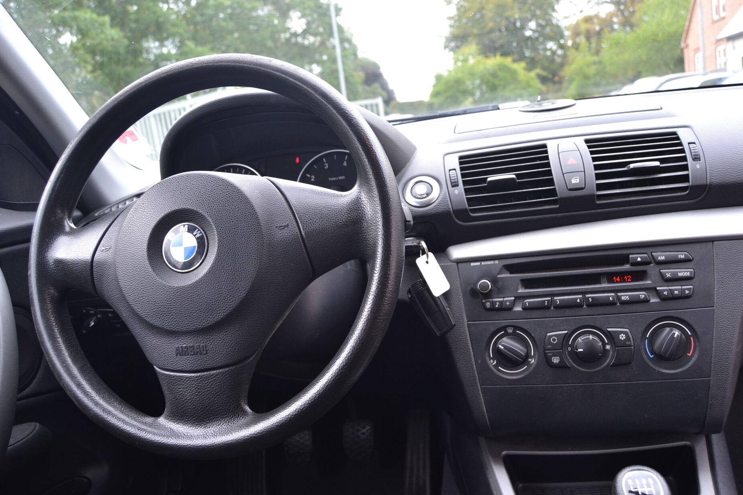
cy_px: 254
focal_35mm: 28
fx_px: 578
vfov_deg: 46.4
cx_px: 382
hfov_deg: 65.5
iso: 400
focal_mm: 18
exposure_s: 1/100
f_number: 5
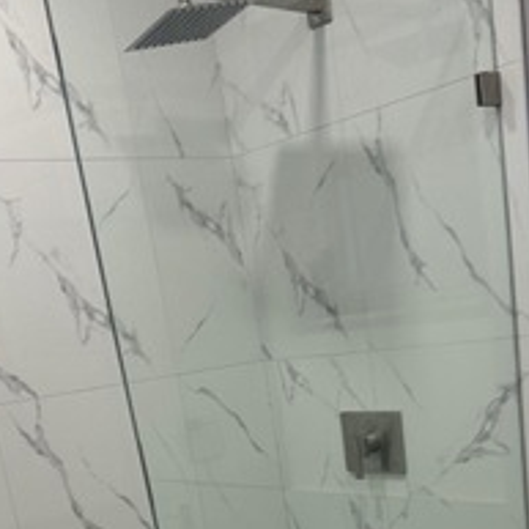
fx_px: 951
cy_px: 608
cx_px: 344
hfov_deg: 30.9
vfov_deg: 27.8
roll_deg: +8.3
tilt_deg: -13.9
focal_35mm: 55
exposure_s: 1/120
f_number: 1.78
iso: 80
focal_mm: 6.86
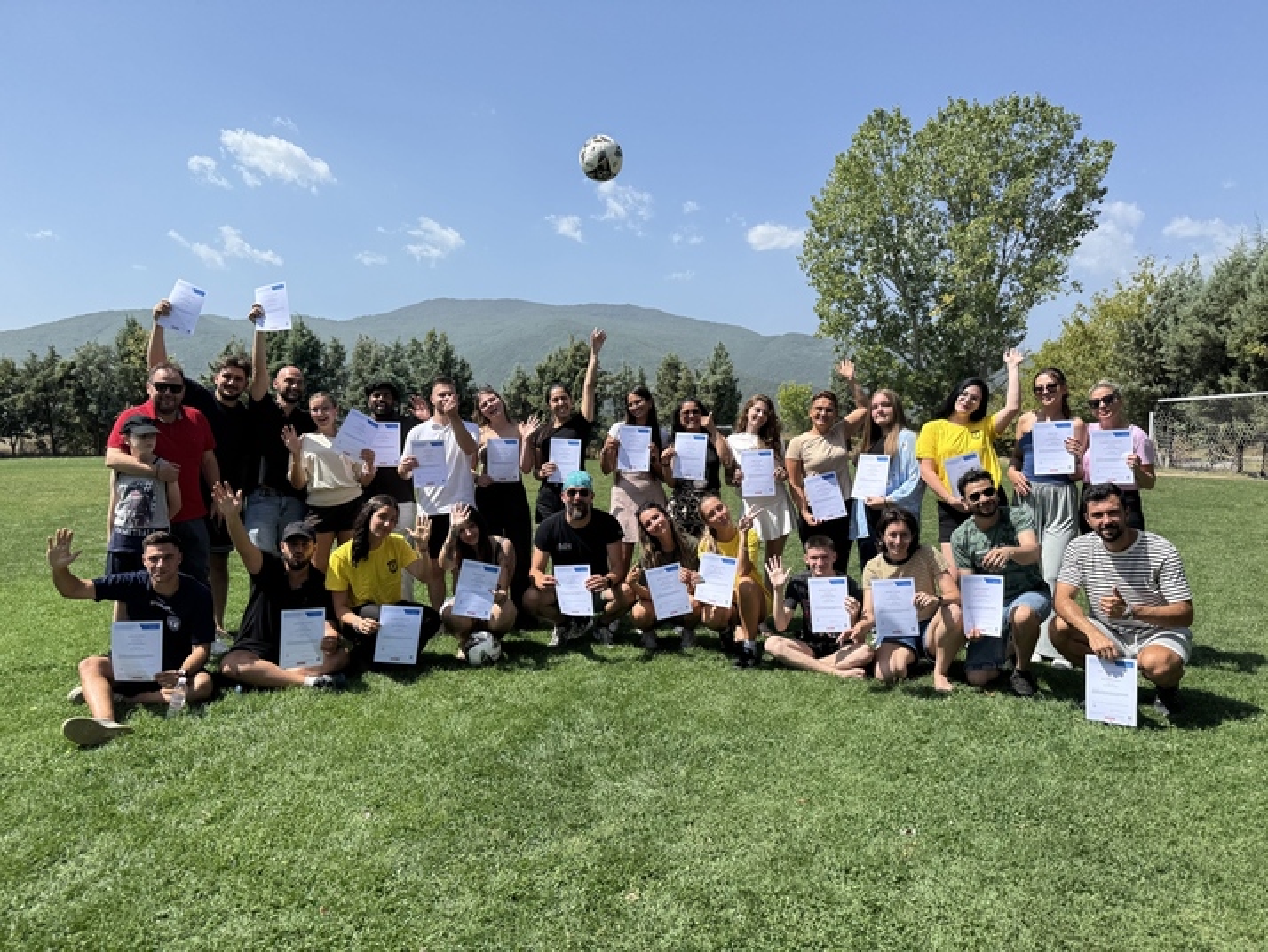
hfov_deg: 71.6
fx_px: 879
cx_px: 634
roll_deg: +0.9
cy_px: 476
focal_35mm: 24
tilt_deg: -3.4
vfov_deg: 56.8
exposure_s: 1/3802
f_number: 1.78
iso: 80
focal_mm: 6.76
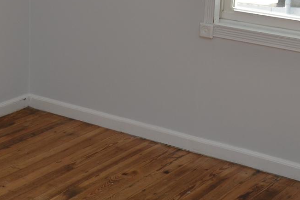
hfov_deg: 23.2
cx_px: 21
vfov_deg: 16.0
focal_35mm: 85
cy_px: 58
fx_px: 708
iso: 200
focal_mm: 18
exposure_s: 1/125
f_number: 5.6
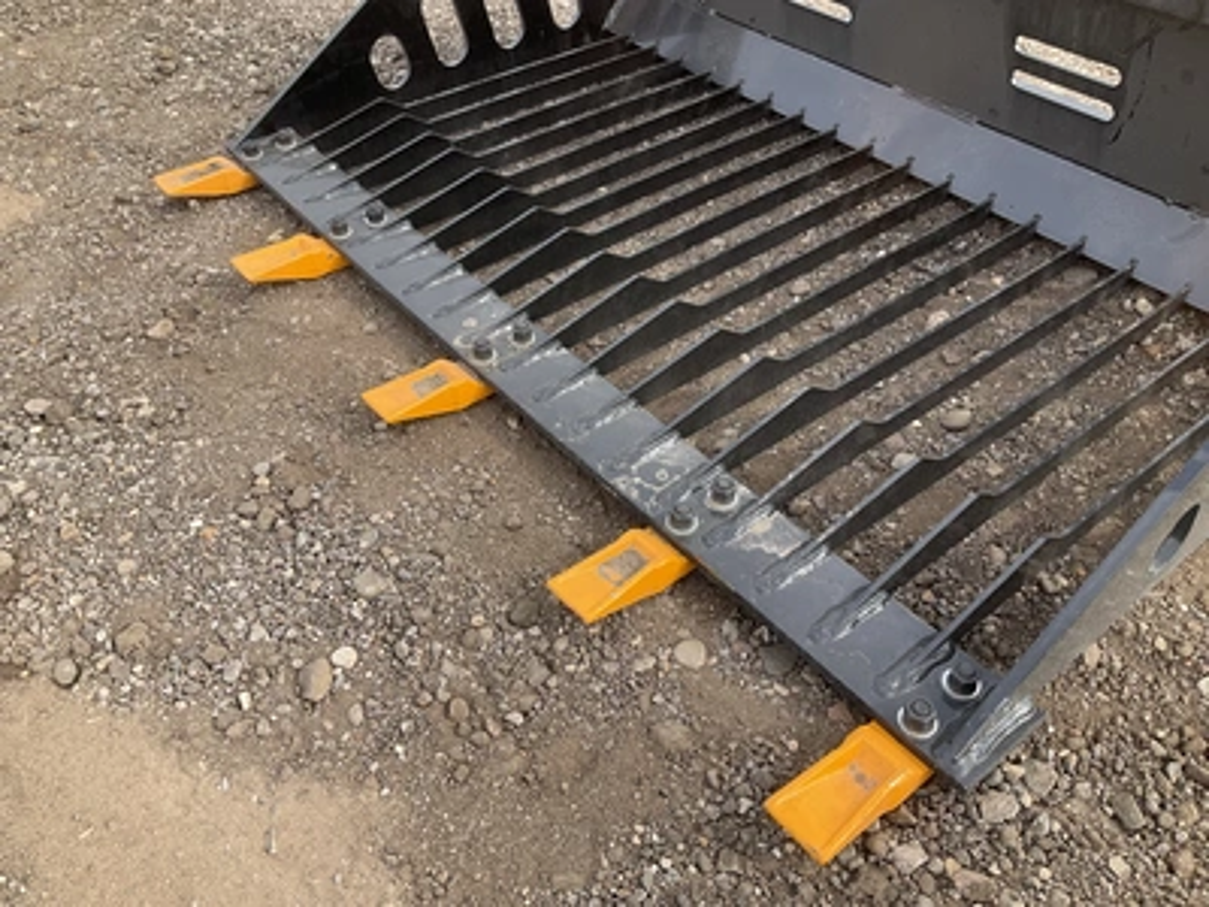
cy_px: 454
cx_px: 604
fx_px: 1013
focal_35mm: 29
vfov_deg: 48.2
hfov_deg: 61.7
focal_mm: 3
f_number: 1.8
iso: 25
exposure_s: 1/454
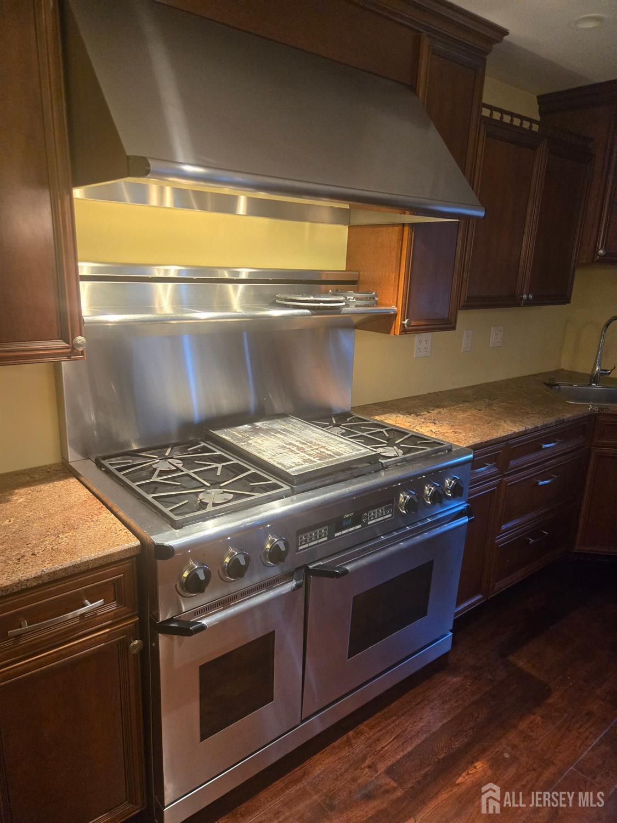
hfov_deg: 58.9
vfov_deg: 73.9
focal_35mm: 23
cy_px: 412
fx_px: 547
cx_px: 308
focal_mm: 5.4
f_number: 1.8
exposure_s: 1/120
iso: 500
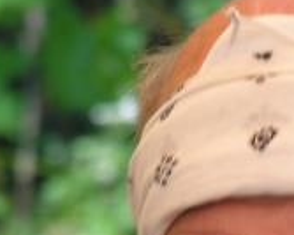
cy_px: 346
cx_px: 343
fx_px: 11396
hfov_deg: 1.5
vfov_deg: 1.2
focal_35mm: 1312
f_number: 5.2
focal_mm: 89
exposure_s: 1/70.1
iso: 50
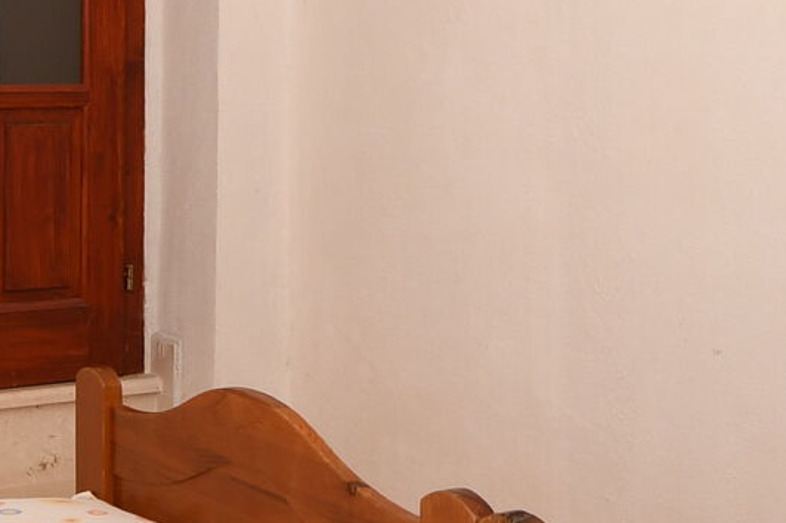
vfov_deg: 16.9
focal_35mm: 79
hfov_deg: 25.6
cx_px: 322
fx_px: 1724
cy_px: 26
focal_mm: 10
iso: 200
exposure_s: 1/100
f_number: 8
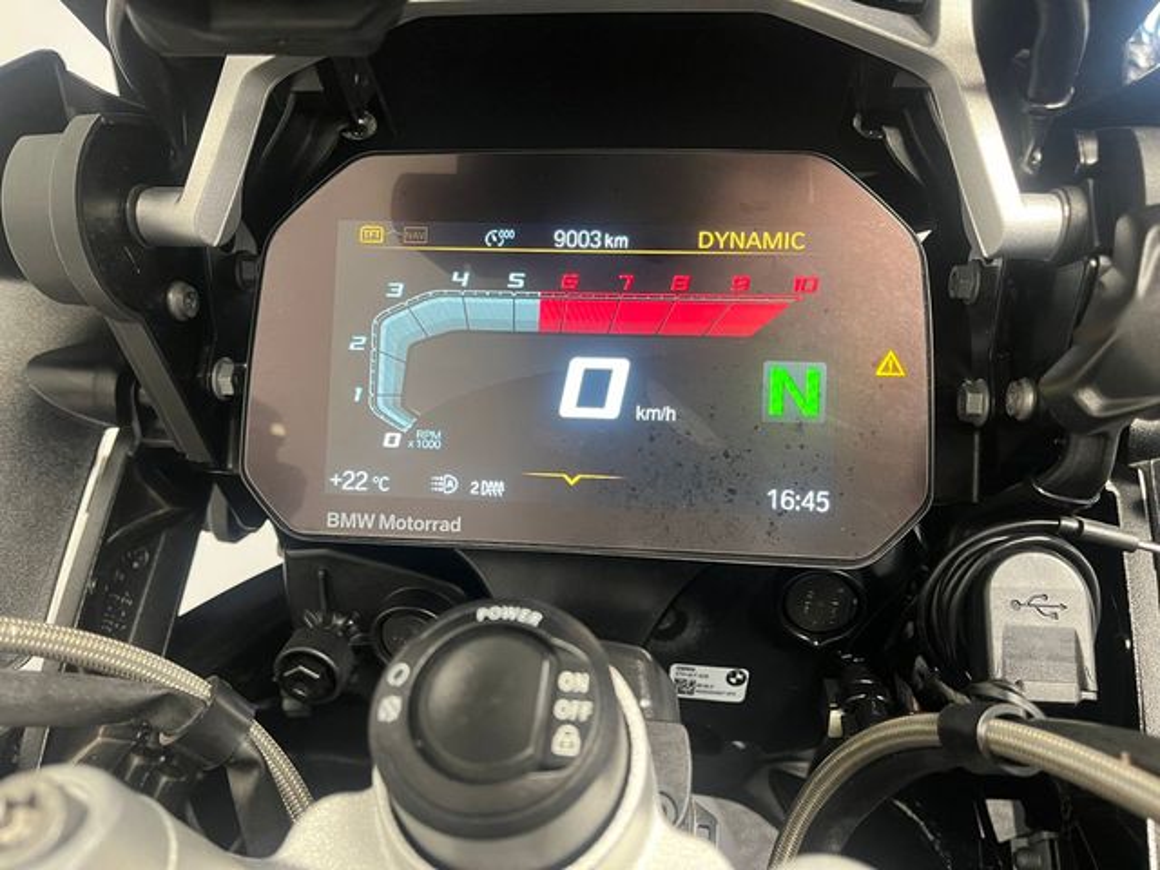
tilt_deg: -26.6
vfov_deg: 53.1
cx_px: 580
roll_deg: -3.6
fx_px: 871
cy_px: 435
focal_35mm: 26
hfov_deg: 67.3
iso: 500
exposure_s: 1/50
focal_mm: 5.1
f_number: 1.6
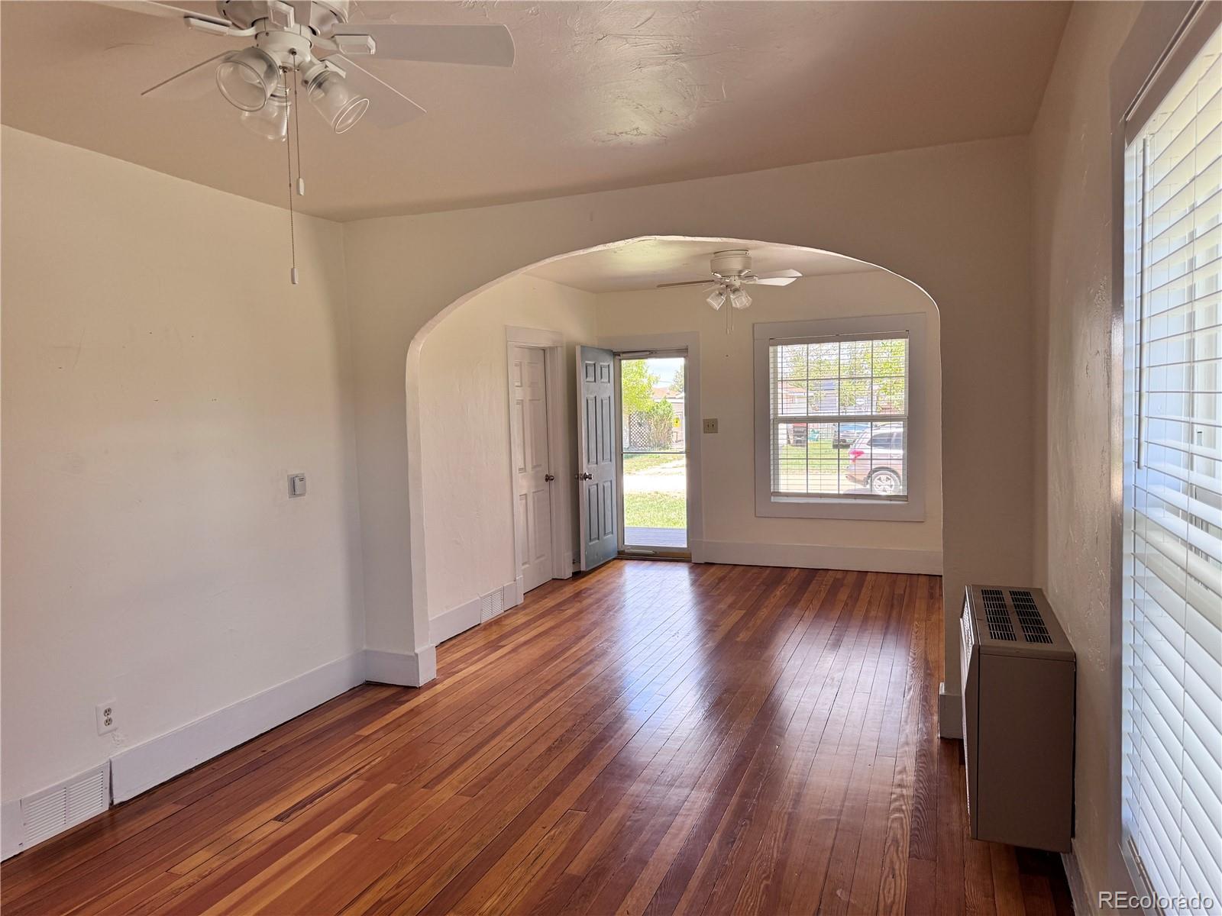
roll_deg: +1.3
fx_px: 847
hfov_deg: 71.6
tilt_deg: -4.1
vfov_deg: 56.8
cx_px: 611
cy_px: 458
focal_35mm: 24
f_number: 1.78
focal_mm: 6.76
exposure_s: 1/350
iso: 80
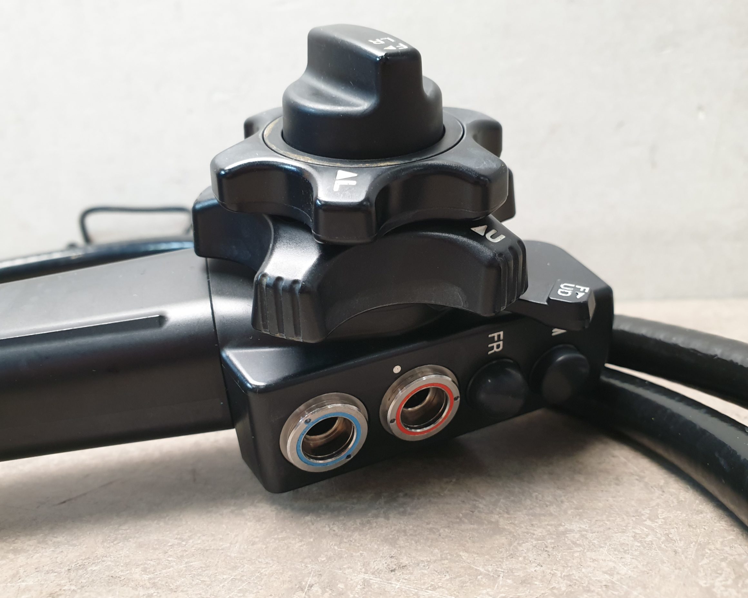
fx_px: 620
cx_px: 392
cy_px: 302
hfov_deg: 62.2
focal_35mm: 28
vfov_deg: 51.5
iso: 250
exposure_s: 1/50
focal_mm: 4.3
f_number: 2.4
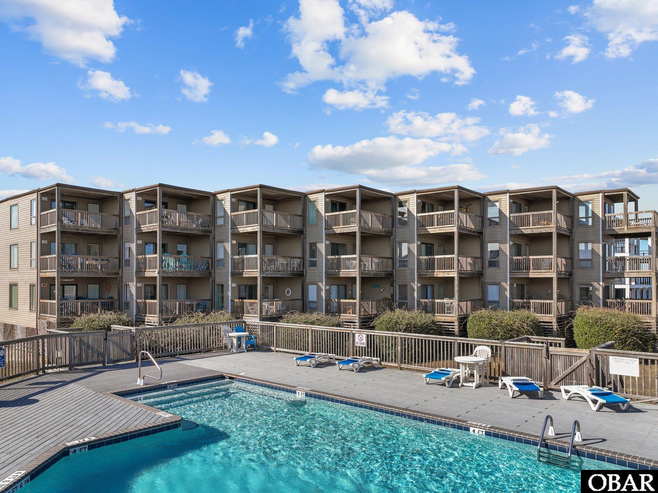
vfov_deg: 56.8
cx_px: 329
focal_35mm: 24
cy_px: 246
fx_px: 456
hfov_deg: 71.6
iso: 100
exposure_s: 1/1600
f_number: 2.8
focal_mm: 12.29
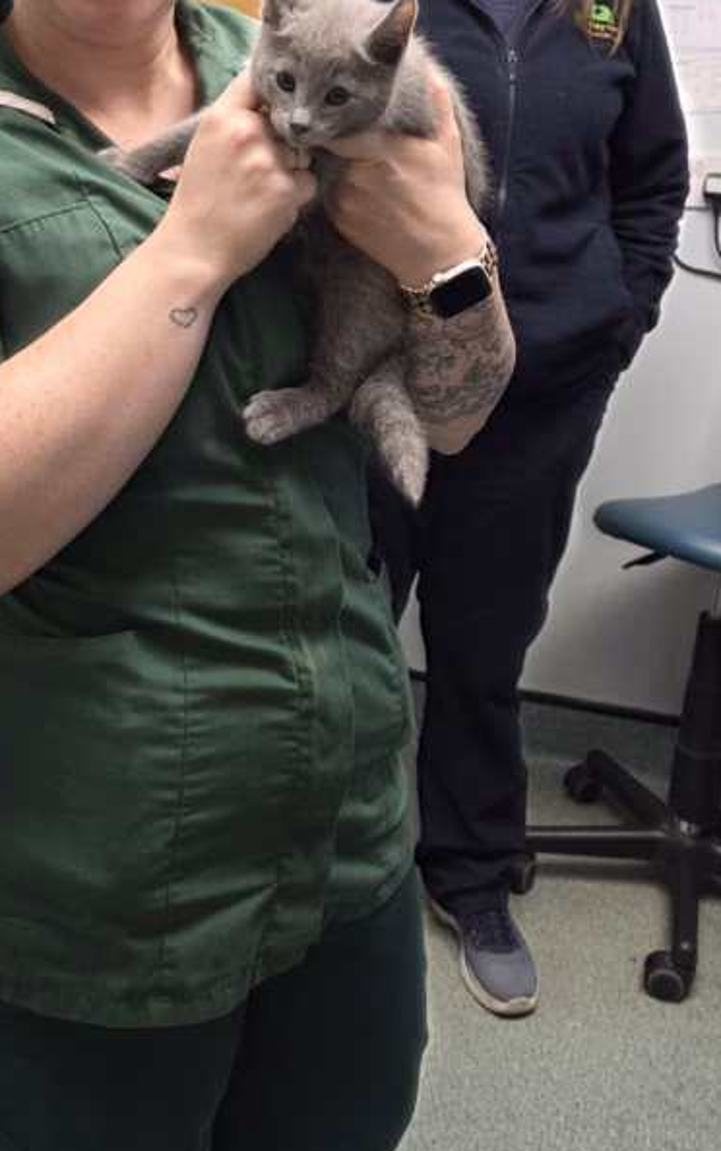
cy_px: 326
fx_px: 1319
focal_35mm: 42
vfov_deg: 45.9
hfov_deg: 30.3
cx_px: 231
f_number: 1.7
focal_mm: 6.3
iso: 200
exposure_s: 1/100
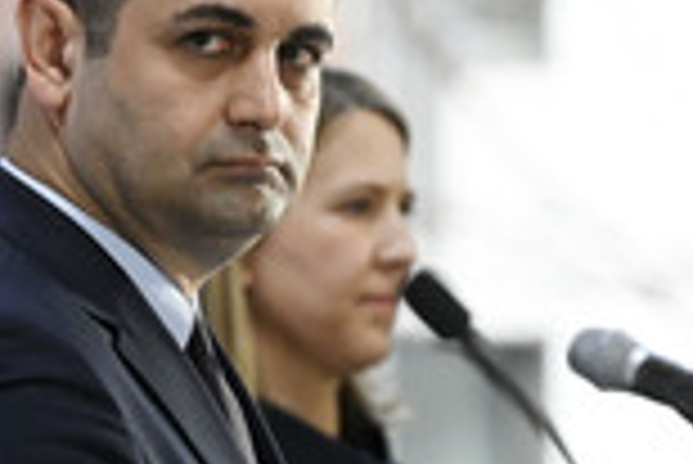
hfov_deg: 3.7
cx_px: 7
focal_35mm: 556
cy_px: 45
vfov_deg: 2.5
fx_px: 10713
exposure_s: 1/400
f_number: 5.6
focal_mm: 190
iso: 5000
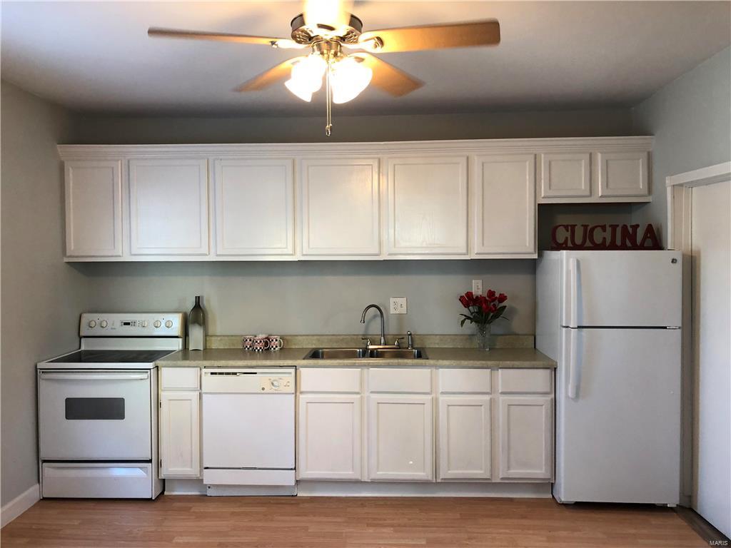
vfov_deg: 48.2
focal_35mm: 29
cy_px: 274
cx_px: 366
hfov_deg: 61.7
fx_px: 612
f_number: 1.8
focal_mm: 3.99
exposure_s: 1/15
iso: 40
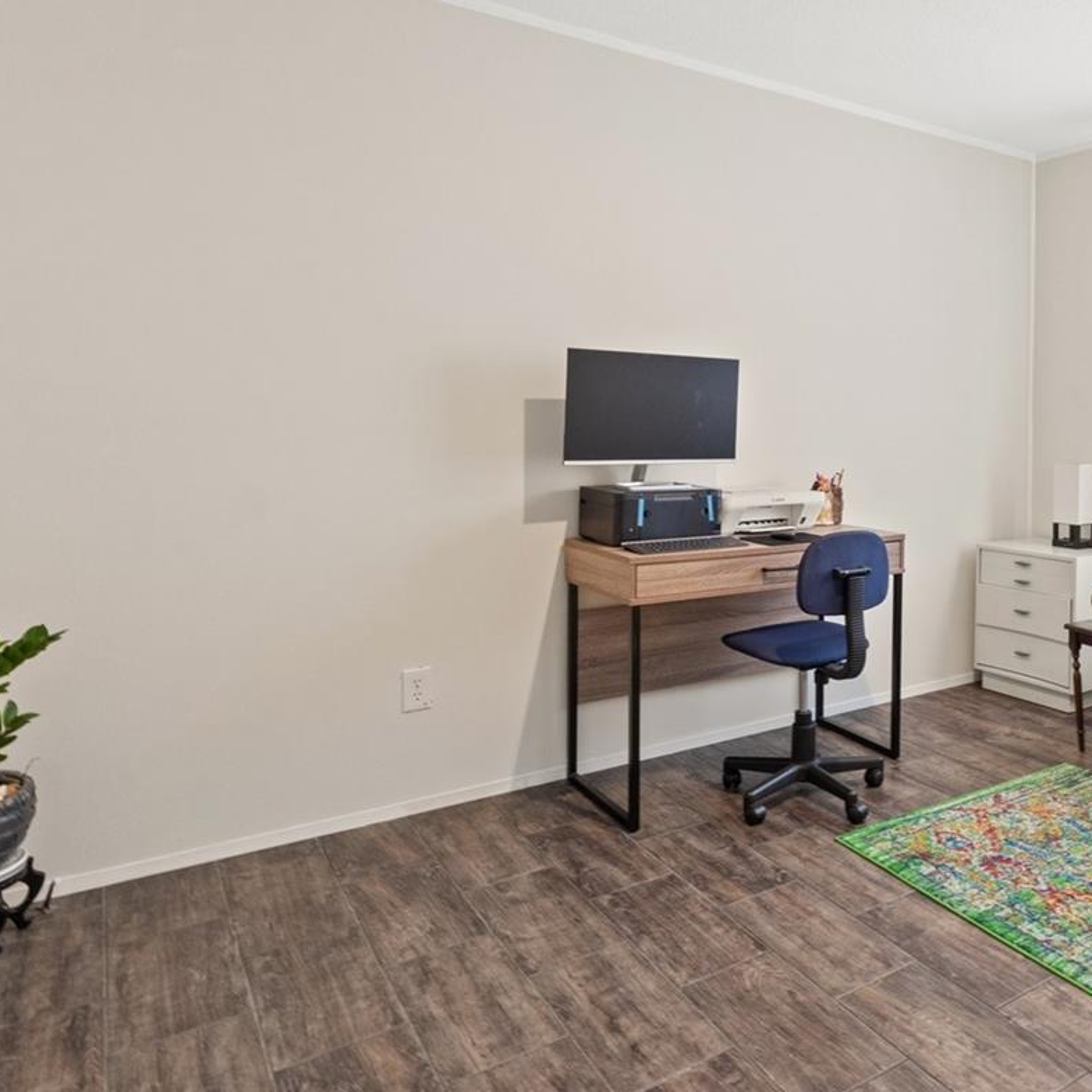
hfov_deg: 56.2
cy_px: 430
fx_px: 928
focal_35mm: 26
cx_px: 887
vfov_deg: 60.4
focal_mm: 10
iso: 400
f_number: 8
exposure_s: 1/1.67
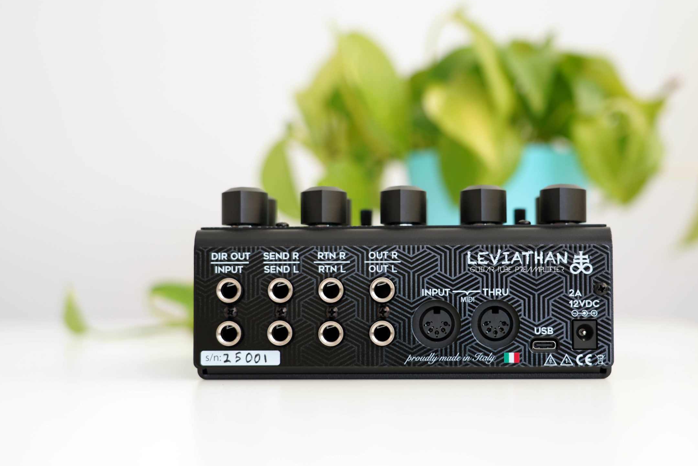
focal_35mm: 69
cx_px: 394
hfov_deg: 29.2
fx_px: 1338
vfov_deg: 19.7
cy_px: 267
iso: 125
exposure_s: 1/15
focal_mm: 58
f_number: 4
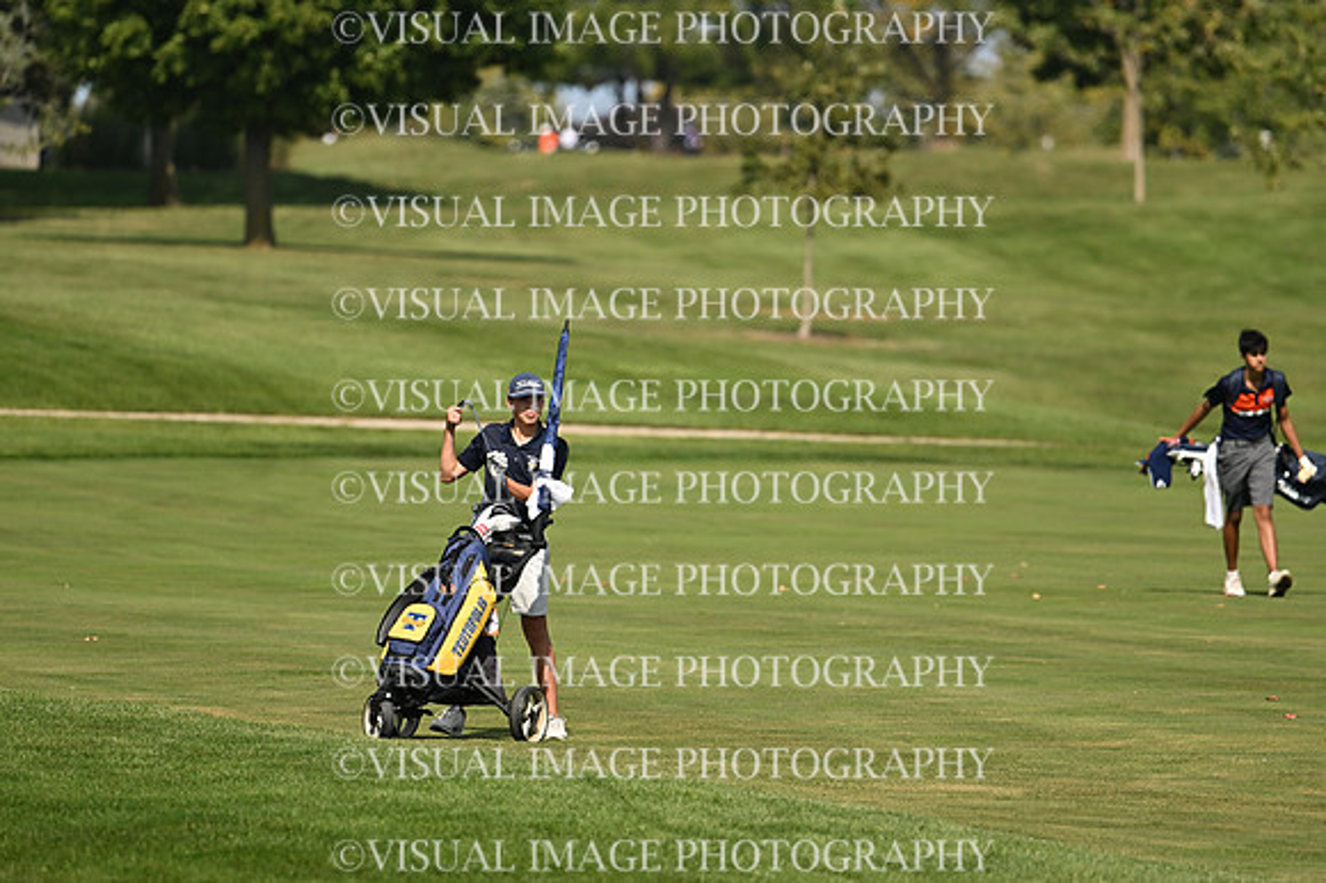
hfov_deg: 3.4
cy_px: 442
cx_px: 663
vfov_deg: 2.3
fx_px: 22087
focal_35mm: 600
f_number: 4.5
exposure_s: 1/2500
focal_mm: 400
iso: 320
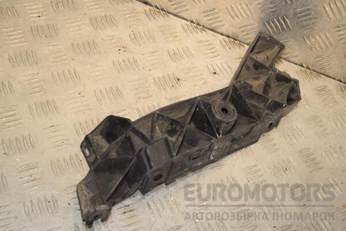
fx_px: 548
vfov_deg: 23.8
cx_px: 173
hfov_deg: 35.1
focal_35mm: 57
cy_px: 116
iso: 800
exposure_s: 1/200
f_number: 7.1
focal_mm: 38
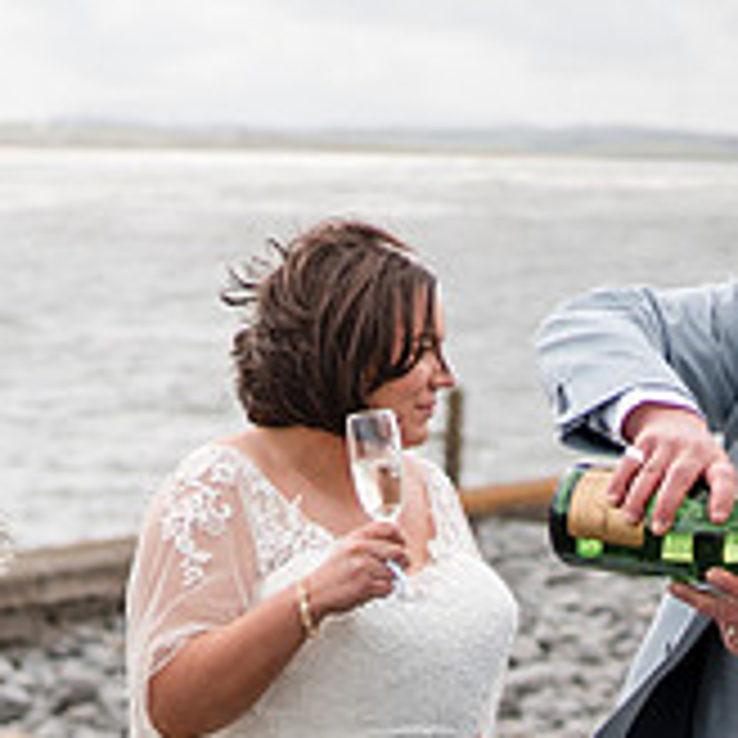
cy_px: 439
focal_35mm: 156
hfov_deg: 11.2
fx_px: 3763
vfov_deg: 11.2
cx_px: 616
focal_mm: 35
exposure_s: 1/5000
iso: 100
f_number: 1.8
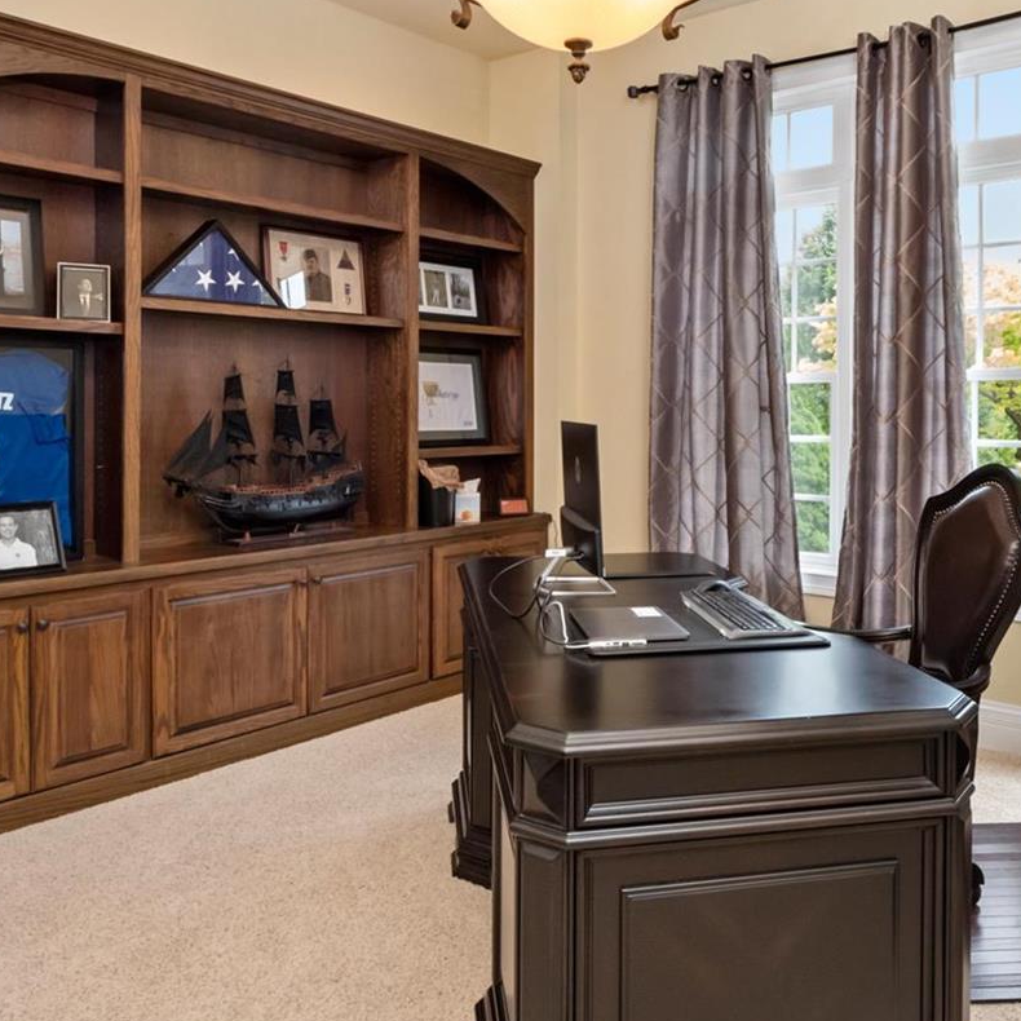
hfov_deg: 52.1
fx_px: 1034
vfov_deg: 52.2
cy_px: 405
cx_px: 626
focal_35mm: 31
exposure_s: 1/60
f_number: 9
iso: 640
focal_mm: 9
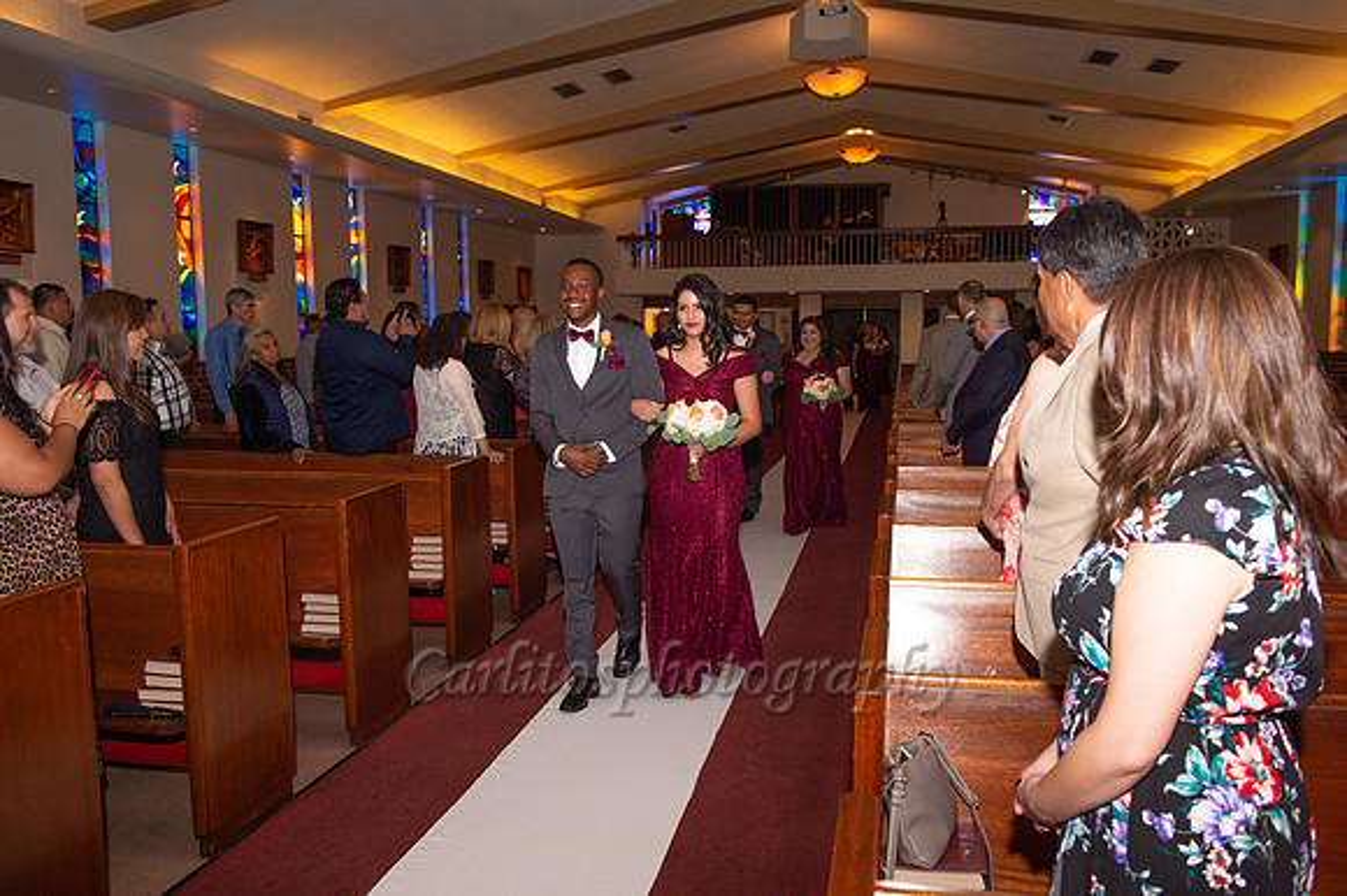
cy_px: 448
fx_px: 1084
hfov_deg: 63.7
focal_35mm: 29
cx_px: 674
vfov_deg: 44.9
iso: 400
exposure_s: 1/250
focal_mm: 29
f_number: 4
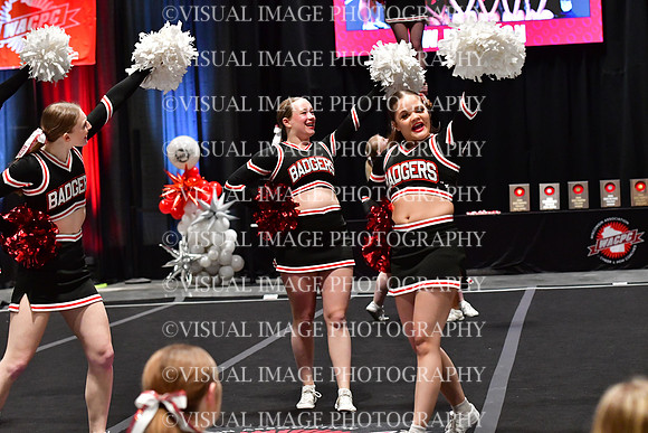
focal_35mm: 105
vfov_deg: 13.0
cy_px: 216
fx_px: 1890
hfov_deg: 19.5
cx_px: 324
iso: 4000
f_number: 3.5
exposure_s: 1/400
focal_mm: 70
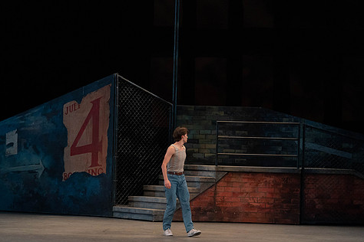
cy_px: 130
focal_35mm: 164
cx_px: 173
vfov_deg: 8.4
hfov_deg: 12.5
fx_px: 1658
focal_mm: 134
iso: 3200
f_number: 4.5
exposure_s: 1/400
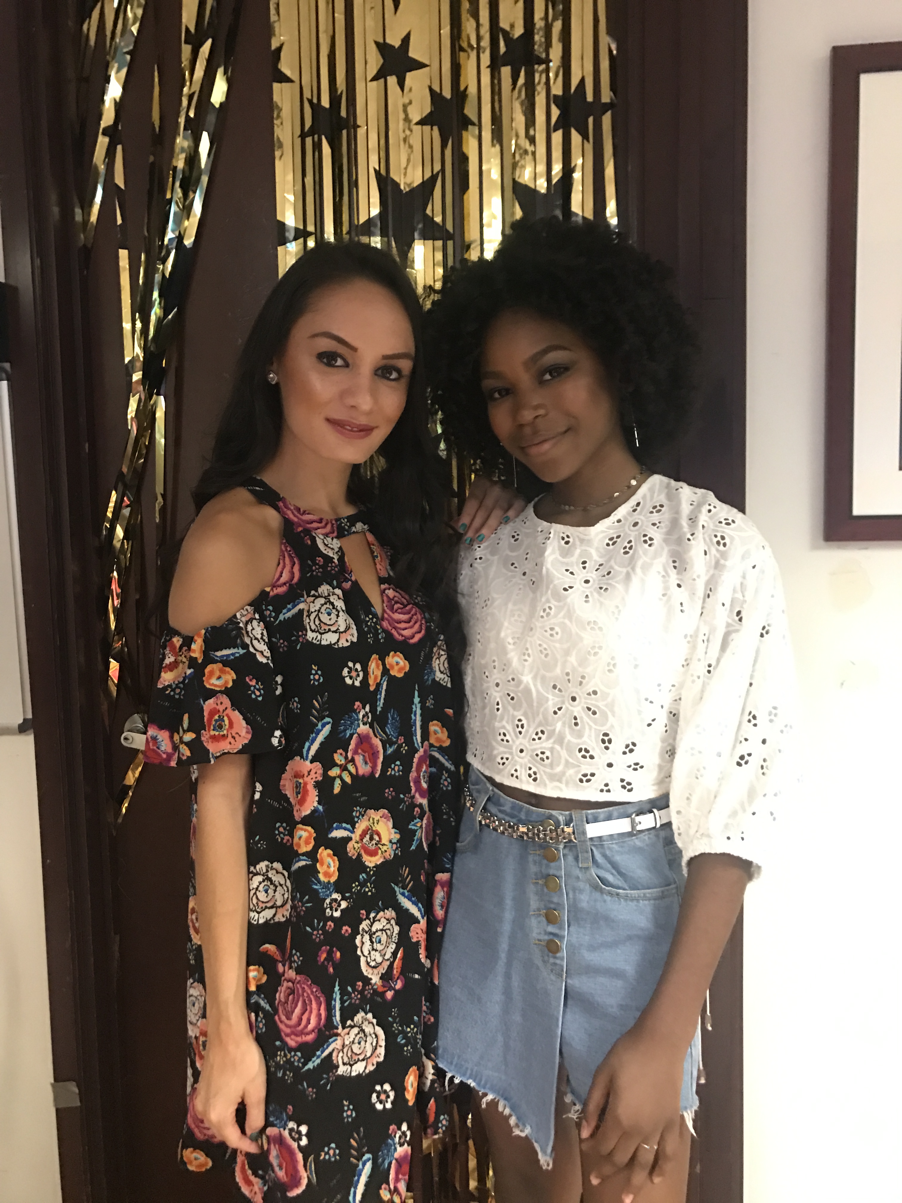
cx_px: 451
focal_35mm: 28
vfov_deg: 63.4
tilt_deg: -4.5
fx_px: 973
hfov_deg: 49.7
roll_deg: +1.3
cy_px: 602
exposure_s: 1/6
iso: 80
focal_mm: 3.99
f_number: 1.8
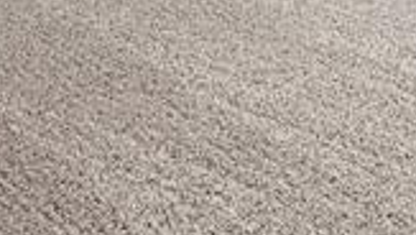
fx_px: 1016
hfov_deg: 22.9
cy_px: -563
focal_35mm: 92
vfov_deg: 9.2
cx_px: 89
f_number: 9
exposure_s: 1.3
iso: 64
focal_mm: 14
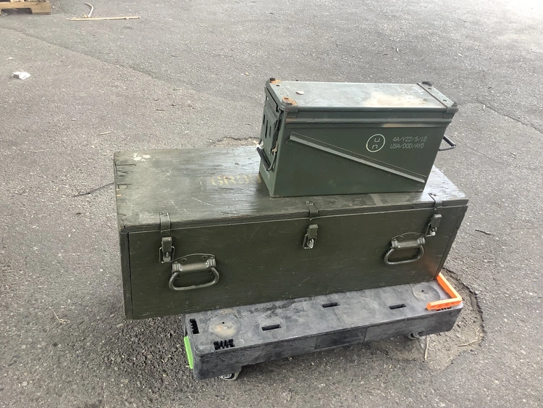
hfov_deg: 58.3
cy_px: 204
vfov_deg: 45.5
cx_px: 272
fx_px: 486
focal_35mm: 31
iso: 40
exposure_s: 1/120
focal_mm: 3.3
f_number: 2.4
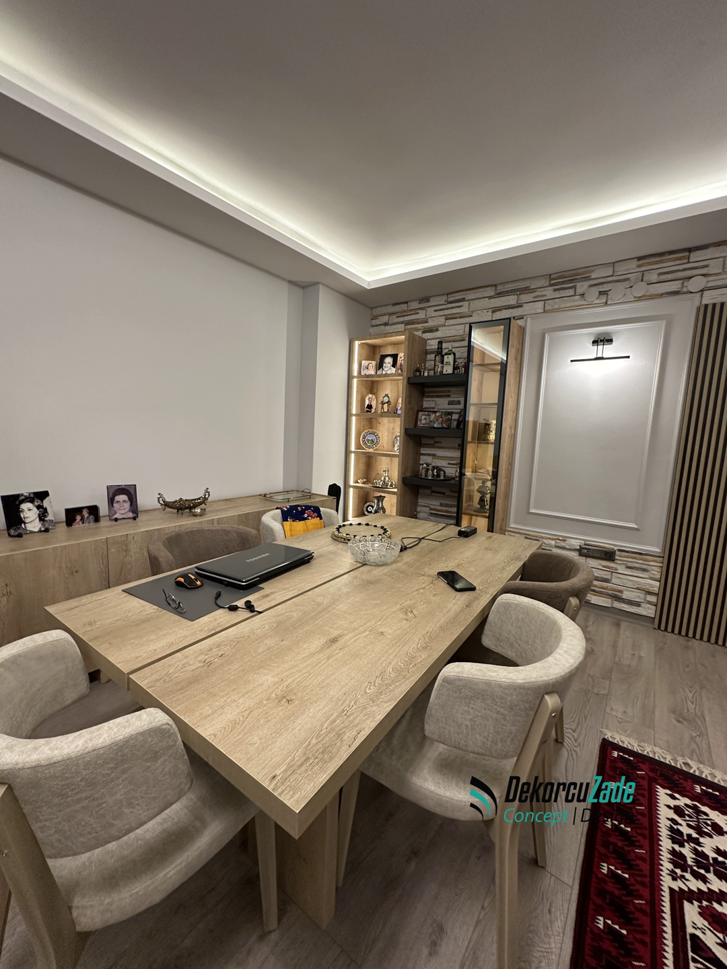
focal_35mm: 14
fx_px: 392
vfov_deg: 102.1
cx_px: 364
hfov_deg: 85.7
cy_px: 484
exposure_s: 1/50
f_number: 2.2
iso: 160
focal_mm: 2.22
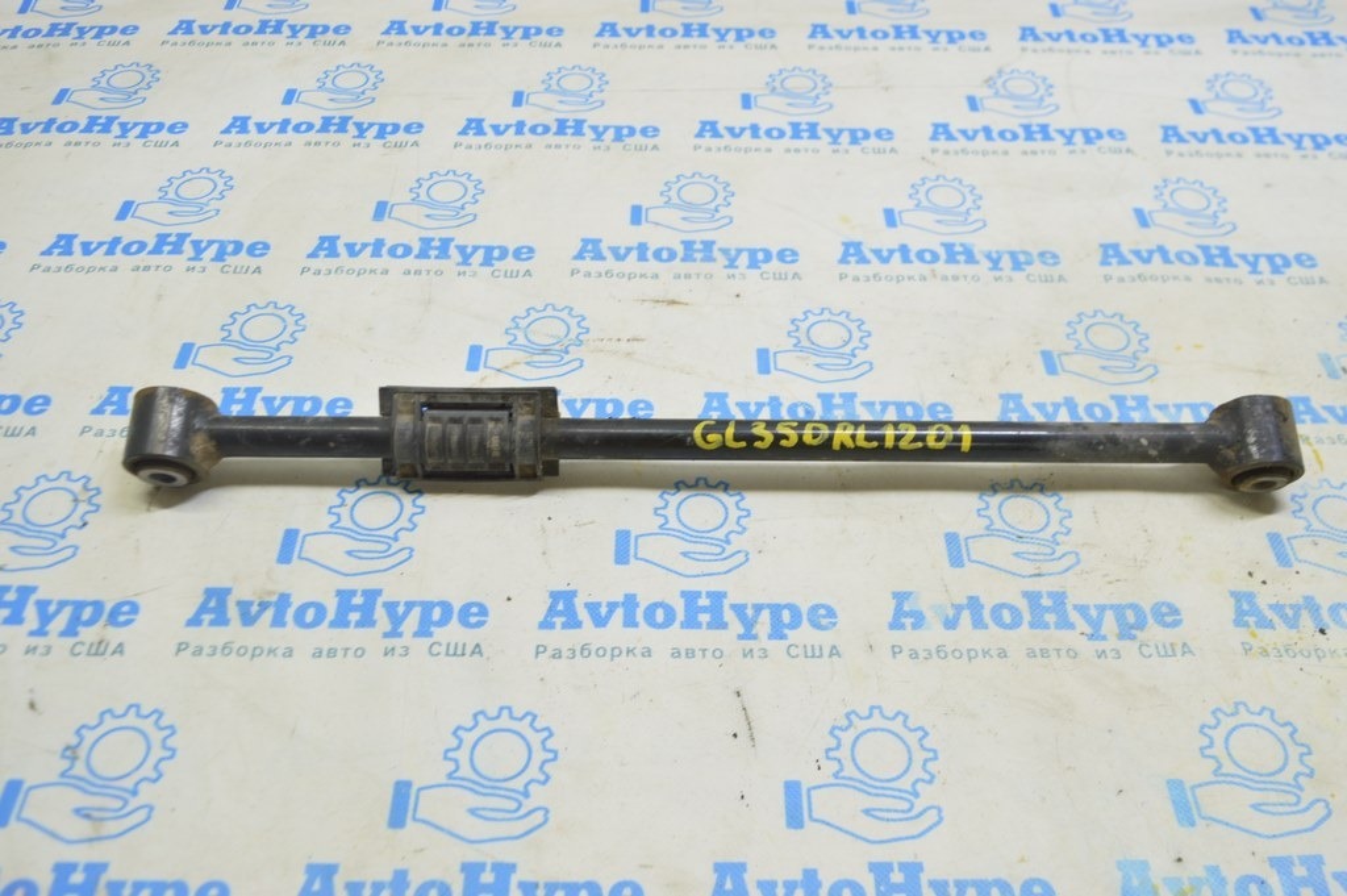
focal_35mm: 33
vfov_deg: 39.9
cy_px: 448
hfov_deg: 57.3
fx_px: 1234
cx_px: 674
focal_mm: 22
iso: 400
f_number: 5.6
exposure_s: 1/20
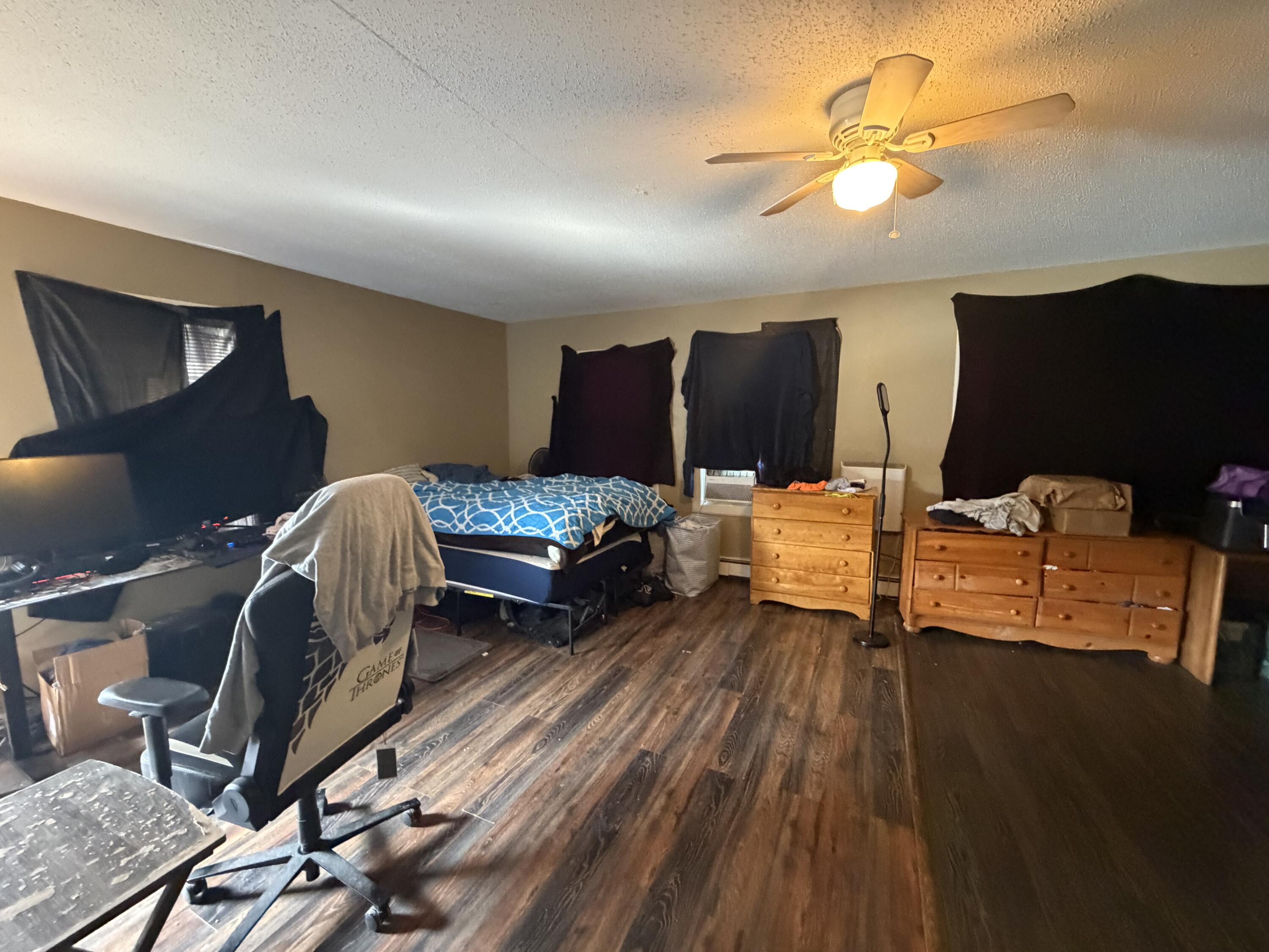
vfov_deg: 85.7
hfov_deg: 102.1
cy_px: 476
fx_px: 513
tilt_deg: -5.5
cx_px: 634
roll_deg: +2.0
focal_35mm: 14
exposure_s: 1/60
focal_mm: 2.22
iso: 1000
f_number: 2.2
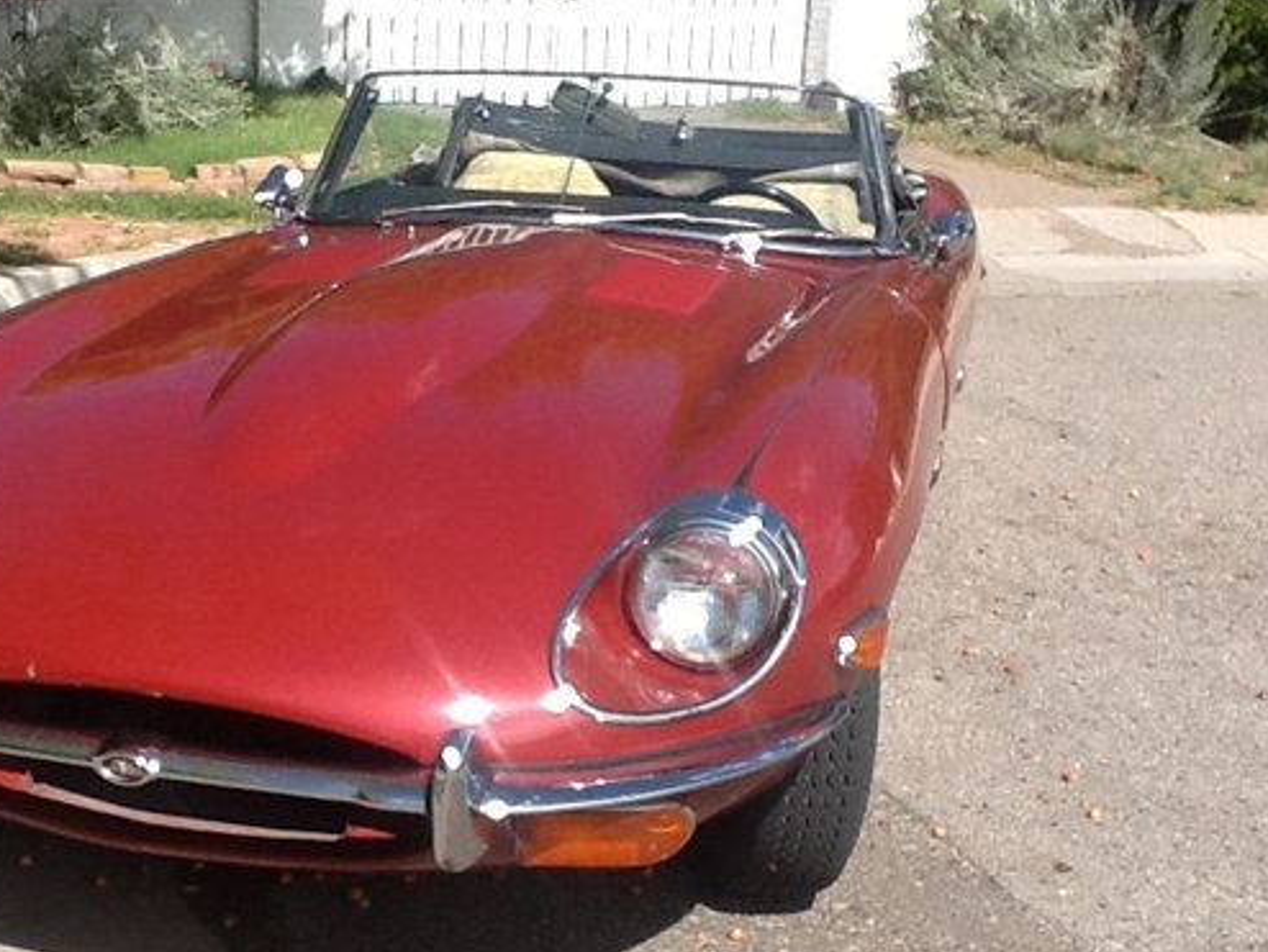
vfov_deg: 25.6
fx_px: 2089
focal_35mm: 57
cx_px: 495
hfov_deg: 33.6
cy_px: 588
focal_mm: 2.03
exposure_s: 1/1274
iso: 40
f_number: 2.4
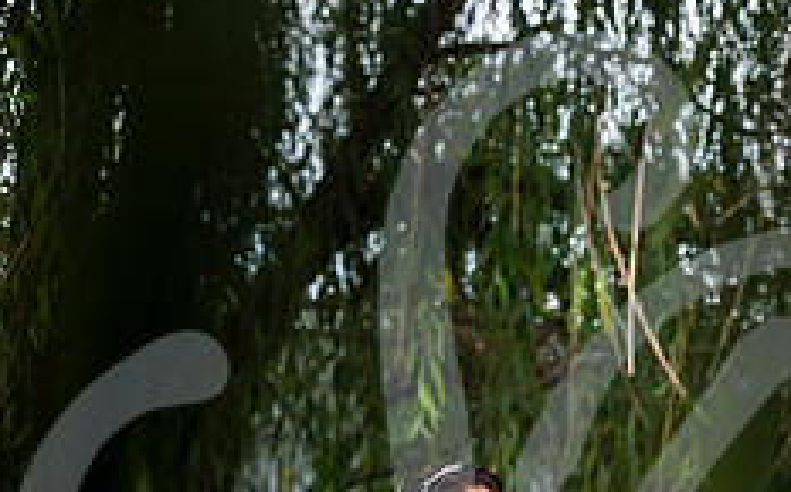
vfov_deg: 17.4
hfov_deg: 28.9
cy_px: 604
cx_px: 492
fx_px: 1529
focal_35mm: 71
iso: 100
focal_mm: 36
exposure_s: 1/250
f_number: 2.8
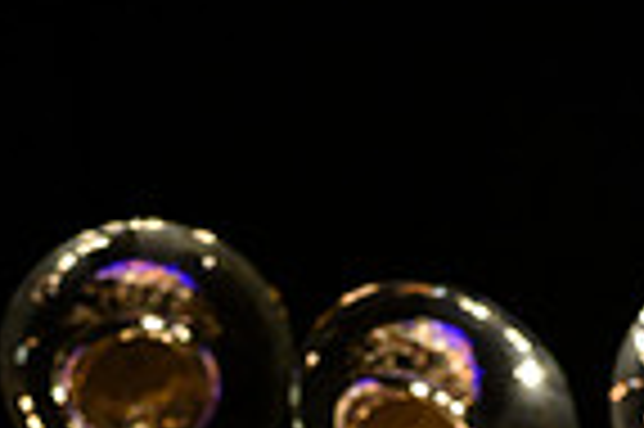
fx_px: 16886
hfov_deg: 2.2
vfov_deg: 1.4
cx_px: 189
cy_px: 982
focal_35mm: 945
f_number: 4
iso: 6400
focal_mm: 300
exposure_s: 1/500
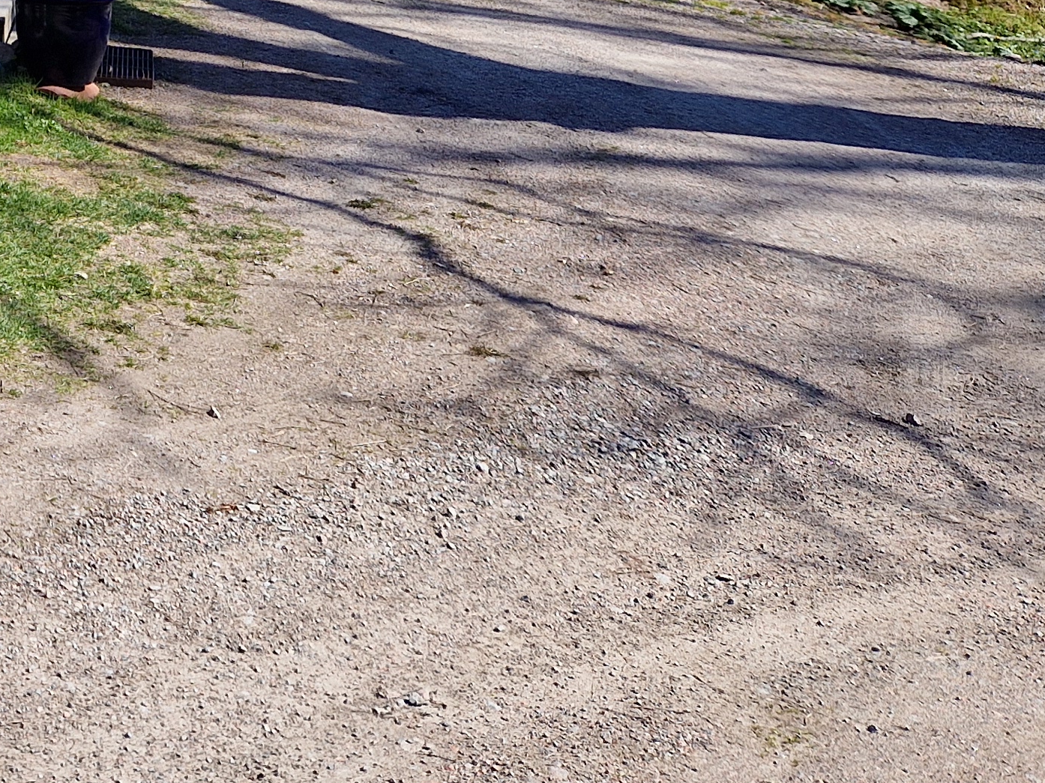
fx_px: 1992
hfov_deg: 26.0
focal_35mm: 66
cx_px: -237
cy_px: -277
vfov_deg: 20.1
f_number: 1.8
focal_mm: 5.4
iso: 50
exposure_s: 1/1172
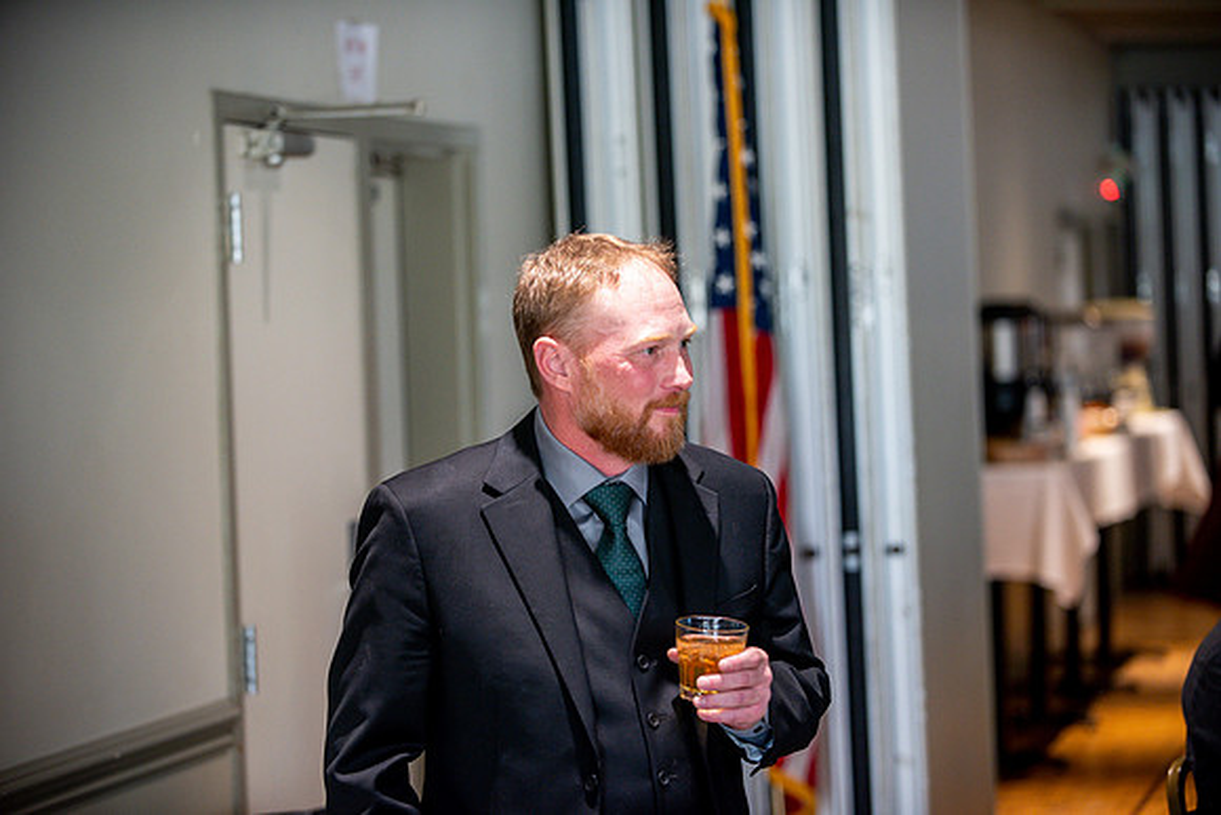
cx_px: 610
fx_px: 3562
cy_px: 408
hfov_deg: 19.5
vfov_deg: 13.0
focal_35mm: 105
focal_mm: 105
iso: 2000
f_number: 2.8
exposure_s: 1/125
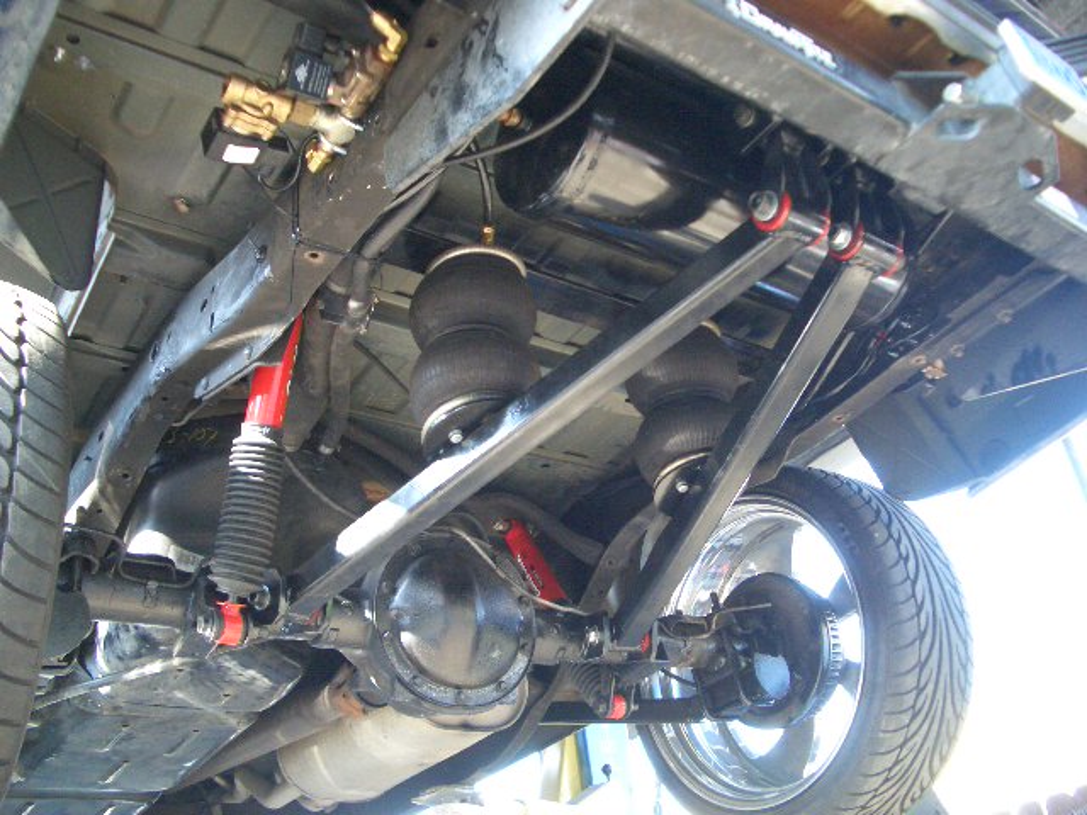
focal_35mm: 35
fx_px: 1099
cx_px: 544
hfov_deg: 52.6
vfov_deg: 40.7
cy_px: 408
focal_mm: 5.8
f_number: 2.6
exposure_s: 1/100
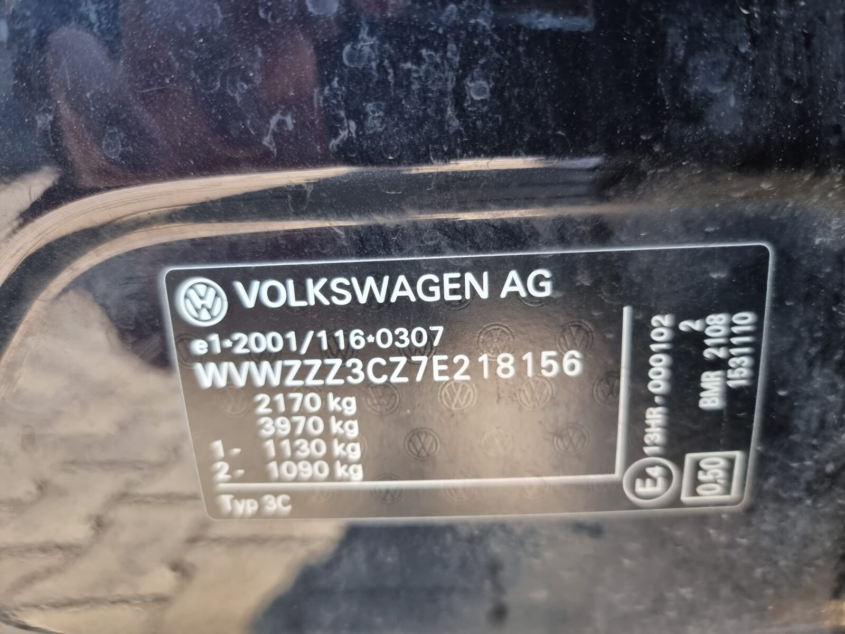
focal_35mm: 24
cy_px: 317
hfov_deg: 71.6
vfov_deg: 56.8
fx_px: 586
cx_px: 422
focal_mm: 6.7
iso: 100
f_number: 1.8
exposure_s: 1/100
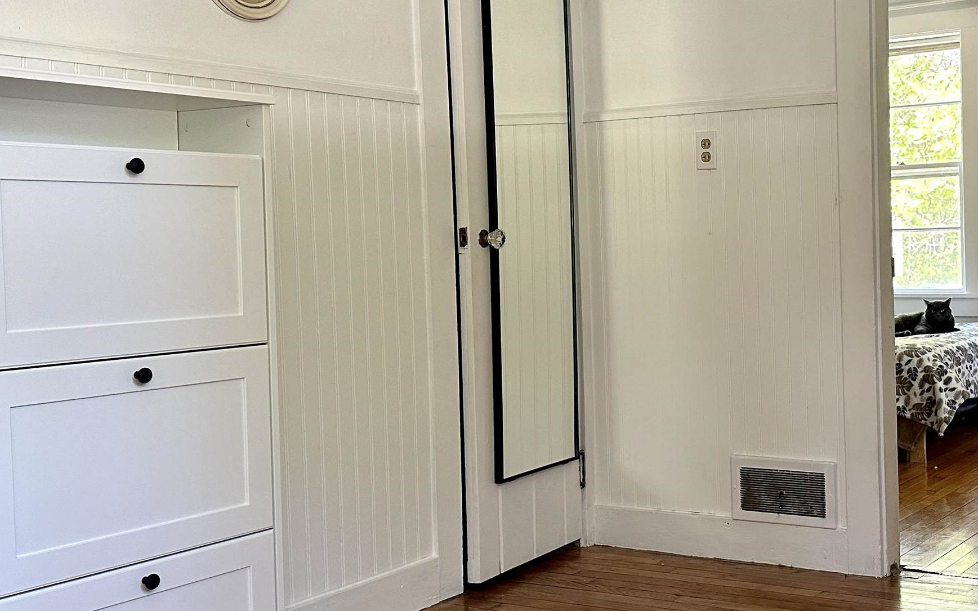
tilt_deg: -2.7
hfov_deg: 42.3
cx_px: 787
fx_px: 1199
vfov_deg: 28.6
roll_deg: +1.9
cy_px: 285
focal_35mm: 45
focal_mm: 6.86
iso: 250
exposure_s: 1/113
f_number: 1.78
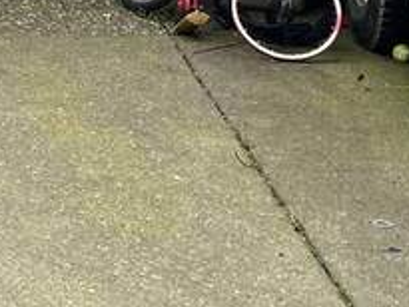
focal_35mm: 162
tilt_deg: -0.3
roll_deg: +1.1
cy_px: -425
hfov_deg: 11.1
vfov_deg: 8.4
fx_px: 1915
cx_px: -397
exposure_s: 1/247
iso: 40
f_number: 1.6
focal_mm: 5.1
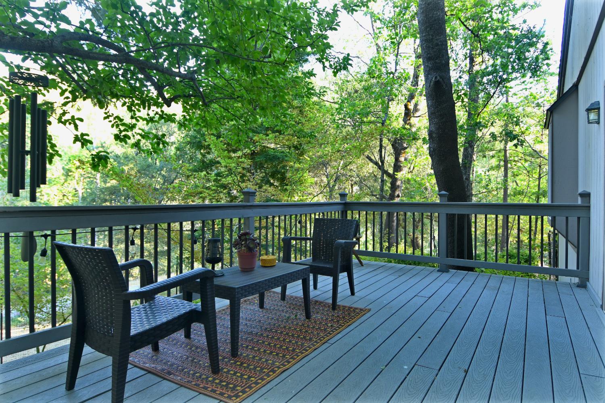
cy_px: 202
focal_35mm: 21
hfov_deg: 81.2
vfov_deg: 59.4
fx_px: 353
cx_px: 302
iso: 400
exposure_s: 1/50
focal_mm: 14
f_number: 5
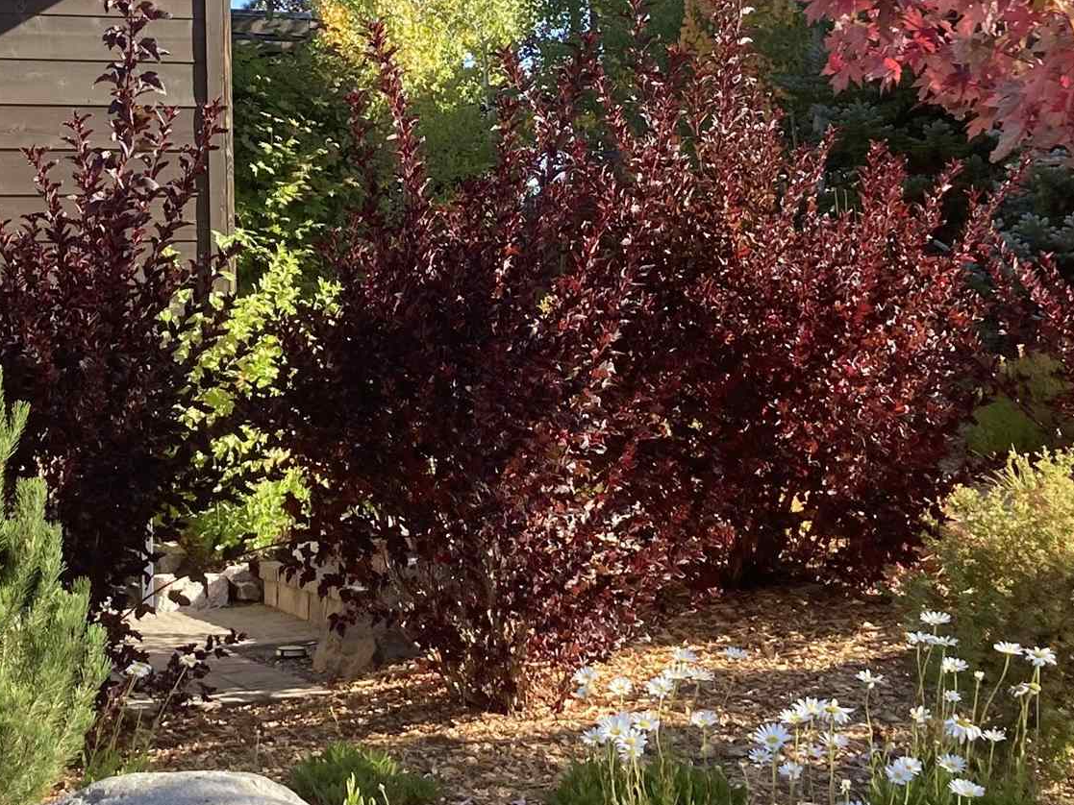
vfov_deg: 19.0
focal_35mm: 77
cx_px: 388
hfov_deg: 25.2
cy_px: 197
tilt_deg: +3.2
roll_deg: +0.4
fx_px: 2389
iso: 20
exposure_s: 1/362
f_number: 1.8
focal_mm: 3.99
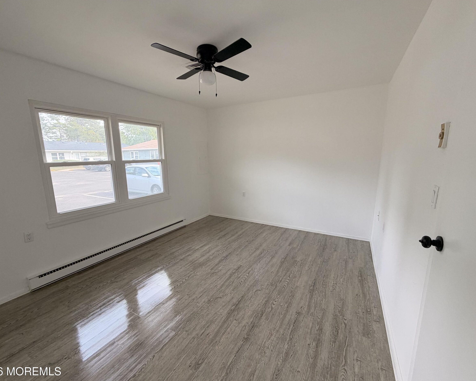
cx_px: 231
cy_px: 193
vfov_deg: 84.0
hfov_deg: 96.8
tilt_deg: -9.7
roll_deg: +1.0
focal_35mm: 15
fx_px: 211
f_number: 2.2
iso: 160
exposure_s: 1/121
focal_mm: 2.22
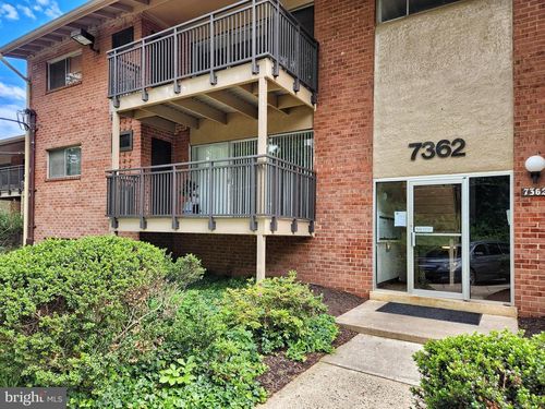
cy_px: 204
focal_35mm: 23
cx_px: 272
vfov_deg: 58.9
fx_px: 362
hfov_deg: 73.9
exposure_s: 1/180
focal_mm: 5.4
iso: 25
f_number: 1.8
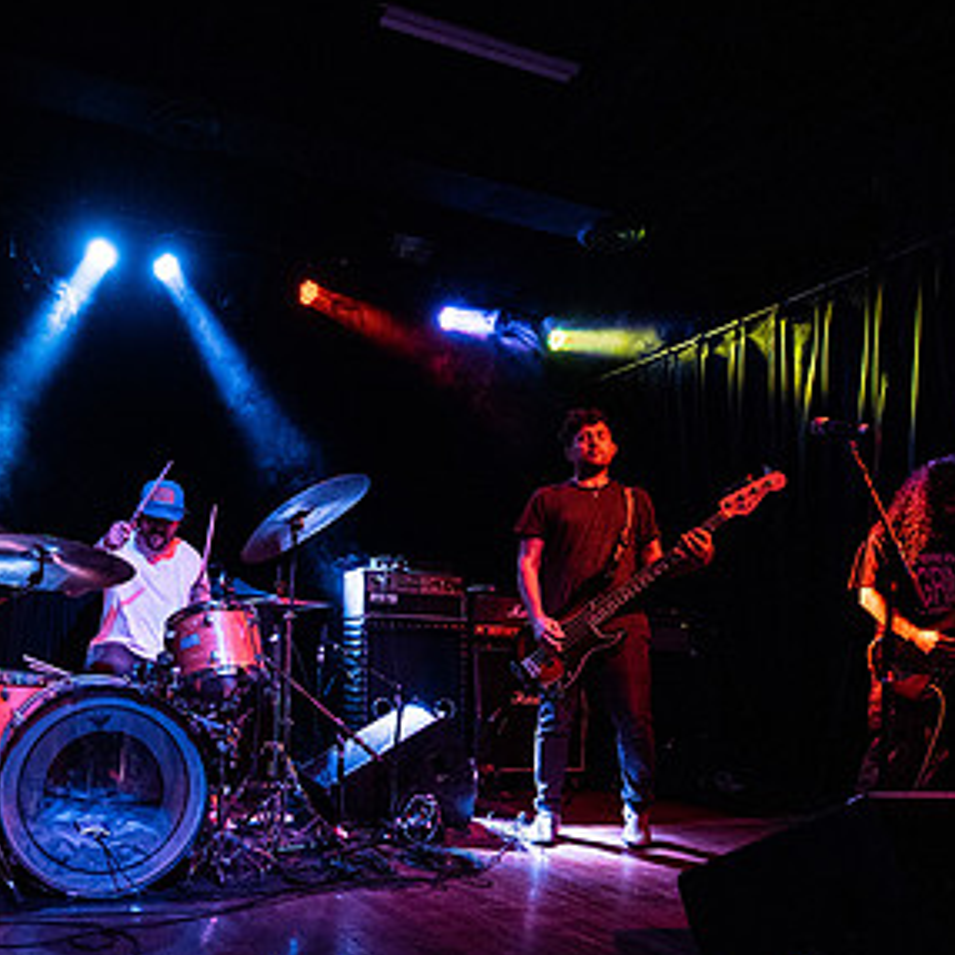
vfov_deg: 60.9
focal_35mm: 25
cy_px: 660
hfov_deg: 59.7
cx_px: 243
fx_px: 780
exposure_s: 1/320
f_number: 3.2
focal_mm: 14
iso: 3200
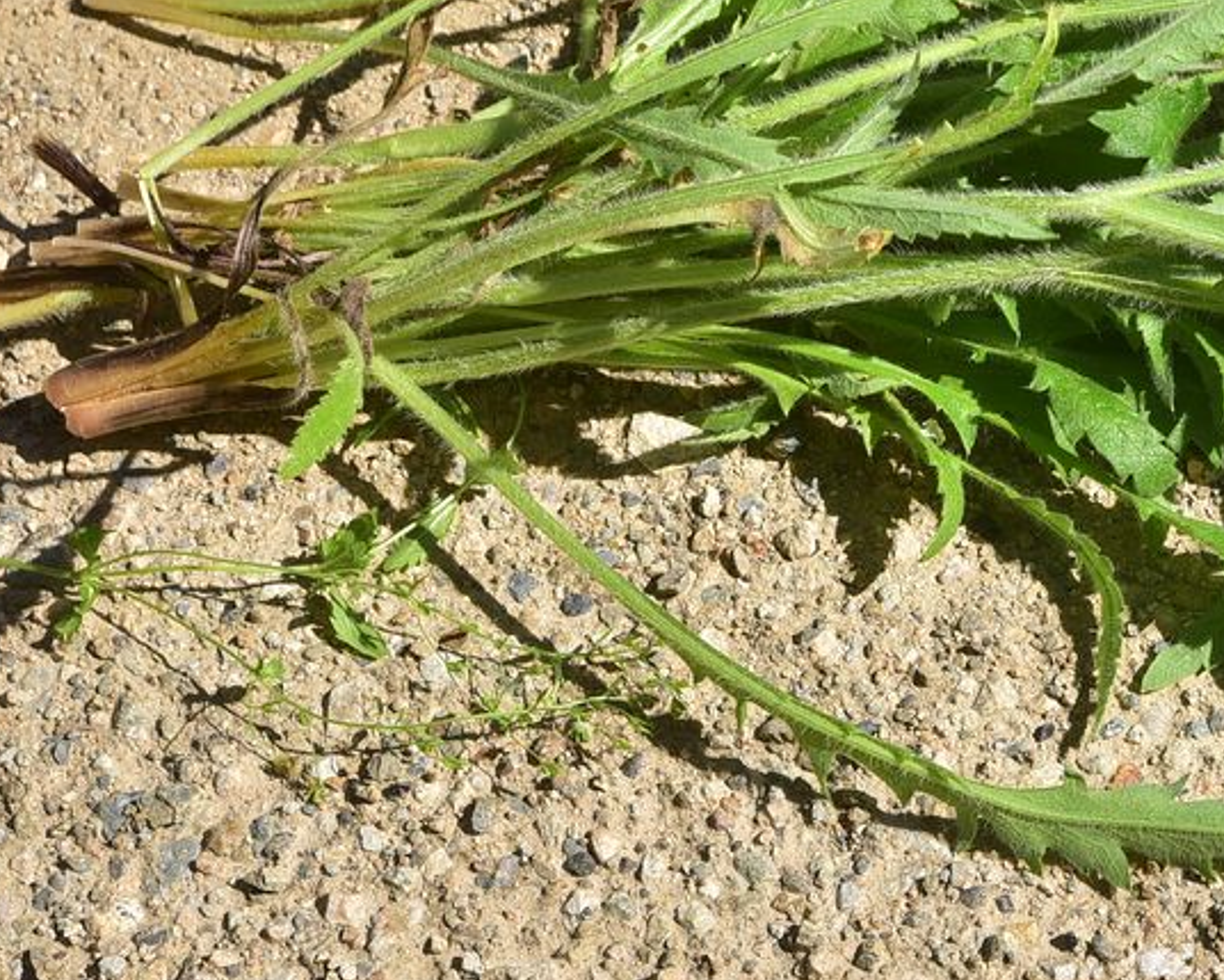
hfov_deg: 12.8
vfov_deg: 10.4
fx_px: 5362
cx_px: 1382
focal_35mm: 148
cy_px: 195
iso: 160
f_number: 13
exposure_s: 1/250
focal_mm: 65
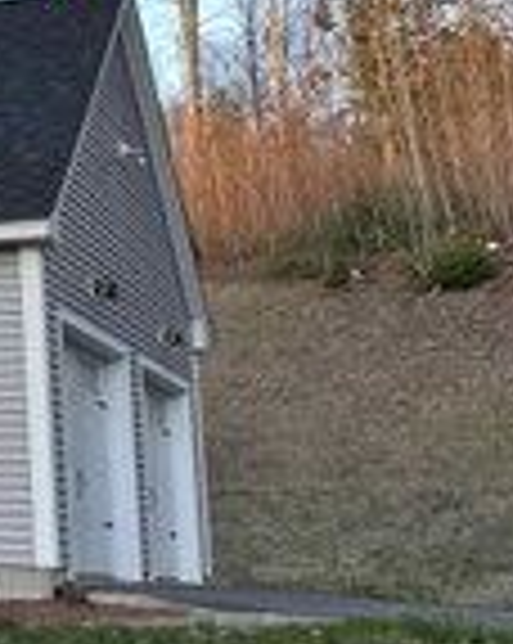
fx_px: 1598
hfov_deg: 14.7
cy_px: 158
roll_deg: -2.4
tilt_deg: +11.7
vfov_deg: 22.6
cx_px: -536
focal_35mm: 84
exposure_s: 1/349
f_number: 1.78
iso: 80
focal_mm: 6.86
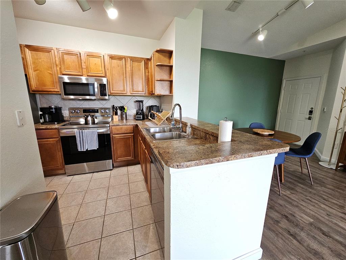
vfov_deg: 89.9
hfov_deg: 106.2
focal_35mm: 13
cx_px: 173
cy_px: 130
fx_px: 130
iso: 320
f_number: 2.2
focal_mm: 2.2
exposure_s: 1/60
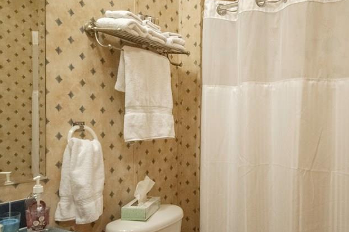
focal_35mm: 34
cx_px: 229
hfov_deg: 55.0
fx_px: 328
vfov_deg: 38.9
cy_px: 114
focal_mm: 13
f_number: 11
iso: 3200
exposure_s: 1/500
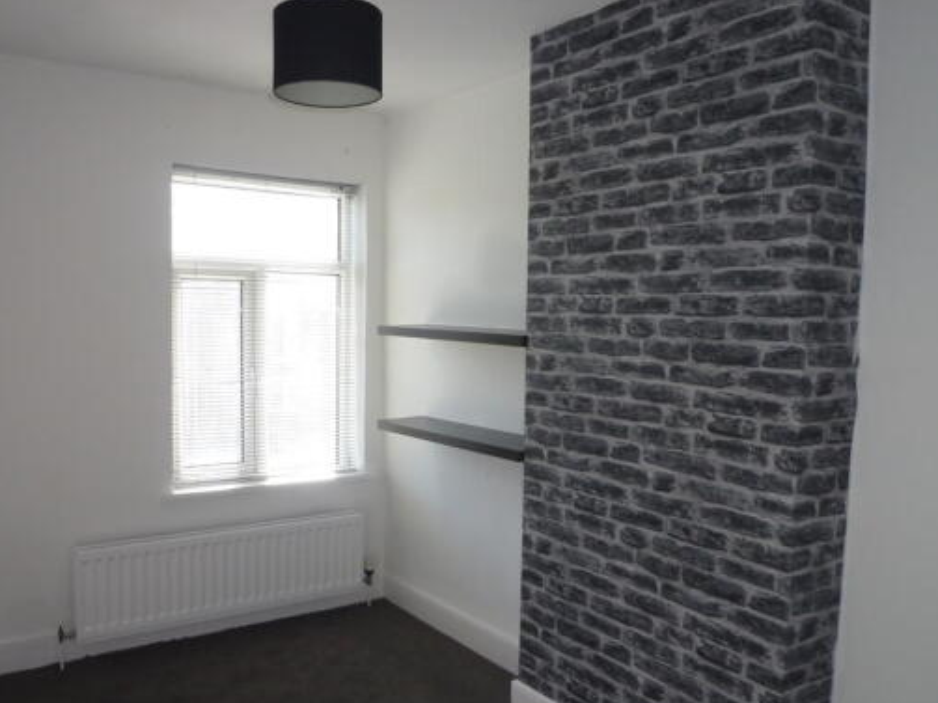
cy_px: 402
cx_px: 406
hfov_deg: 61.4
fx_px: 786
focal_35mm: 29
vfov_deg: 48.1
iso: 100
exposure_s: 1/100
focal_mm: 4.5
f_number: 3.2
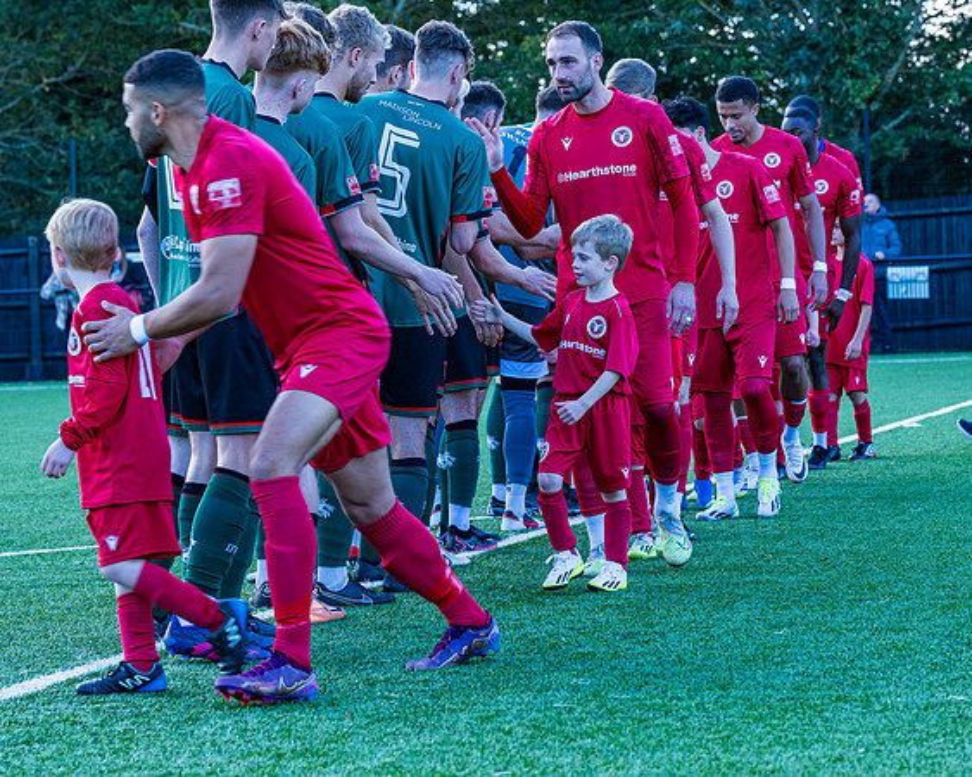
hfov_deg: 14.9
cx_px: 584
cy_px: 388
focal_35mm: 130
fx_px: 3726
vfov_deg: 11.9
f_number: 5
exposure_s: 1/200
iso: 200
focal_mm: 77
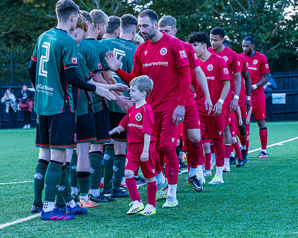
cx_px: 155
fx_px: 1222
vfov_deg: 11.1
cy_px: 119
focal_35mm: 139
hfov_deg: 13.9
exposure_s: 1/160
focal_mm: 82
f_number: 5
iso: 200
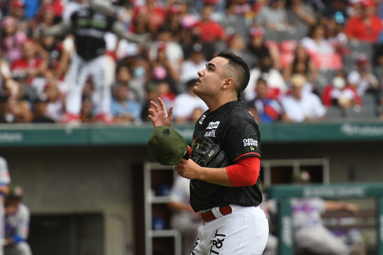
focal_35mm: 420
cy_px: 128
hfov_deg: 4.9
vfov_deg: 3.3
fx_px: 4468
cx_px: 192
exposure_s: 1/800
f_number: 4
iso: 640
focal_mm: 280
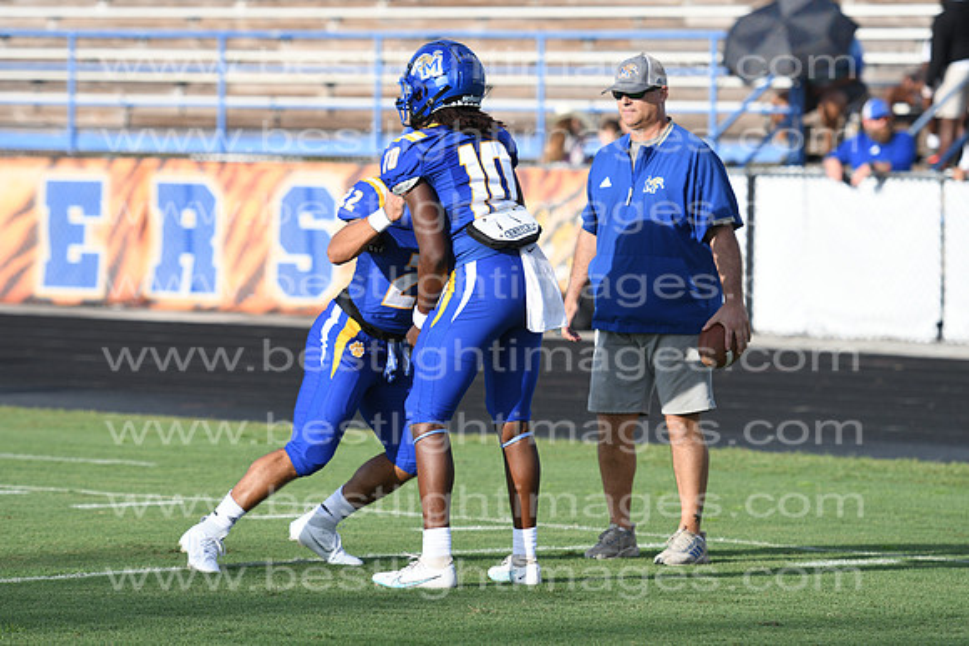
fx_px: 6057
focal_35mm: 225
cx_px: 484
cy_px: 323
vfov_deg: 6.1
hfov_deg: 9.1
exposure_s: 1/2500
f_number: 4
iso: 200
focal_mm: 150
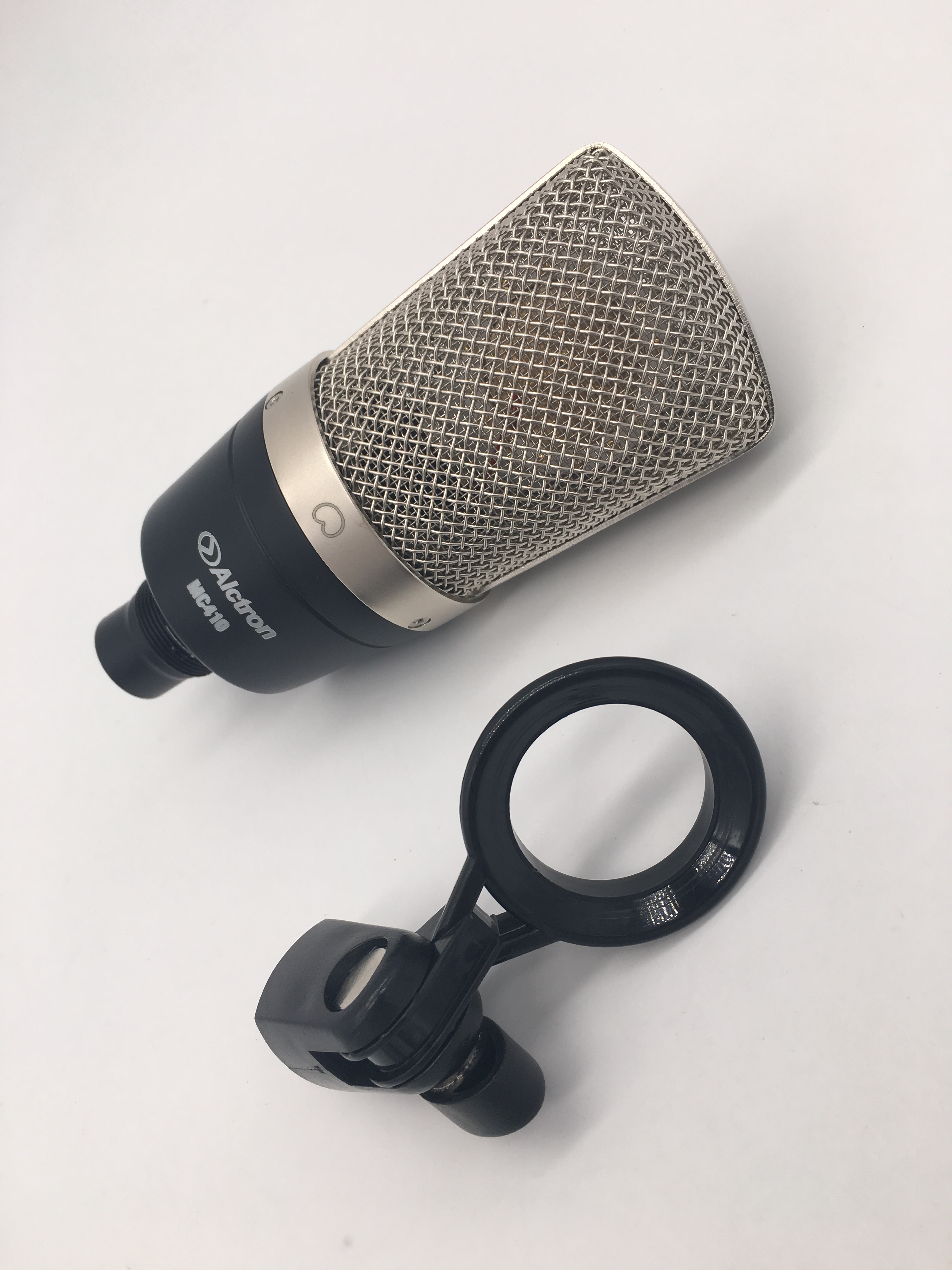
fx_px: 1063
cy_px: 635
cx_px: 476
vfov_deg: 61.7
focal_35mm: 29
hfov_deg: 48.2
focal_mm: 4.15
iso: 25
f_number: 2.2
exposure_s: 1/635
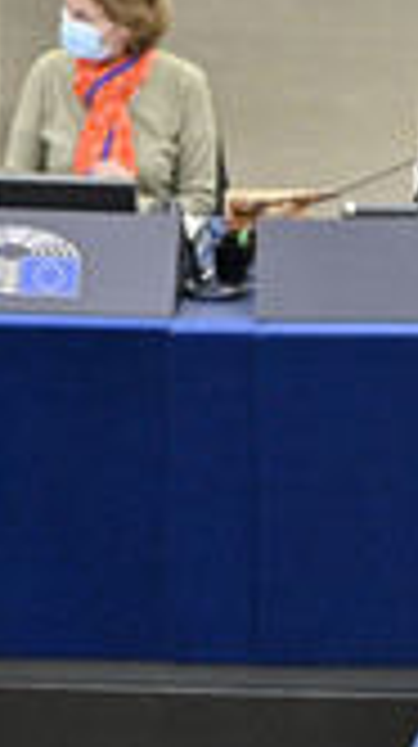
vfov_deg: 2.8
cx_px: 539
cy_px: 554
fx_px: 15199
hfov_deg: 1.6
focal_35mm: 769
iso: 5000
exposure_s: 1/320
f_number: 6
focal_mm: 270
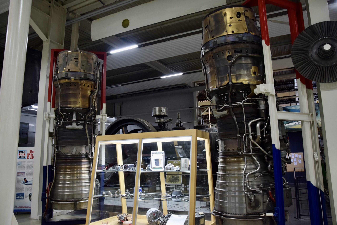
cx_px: 168
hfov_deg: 67.4
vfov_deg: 47.9
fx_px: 253
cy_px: 112
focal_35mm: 27
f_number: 3.5
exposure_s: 1/60
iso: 1000
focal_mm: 18
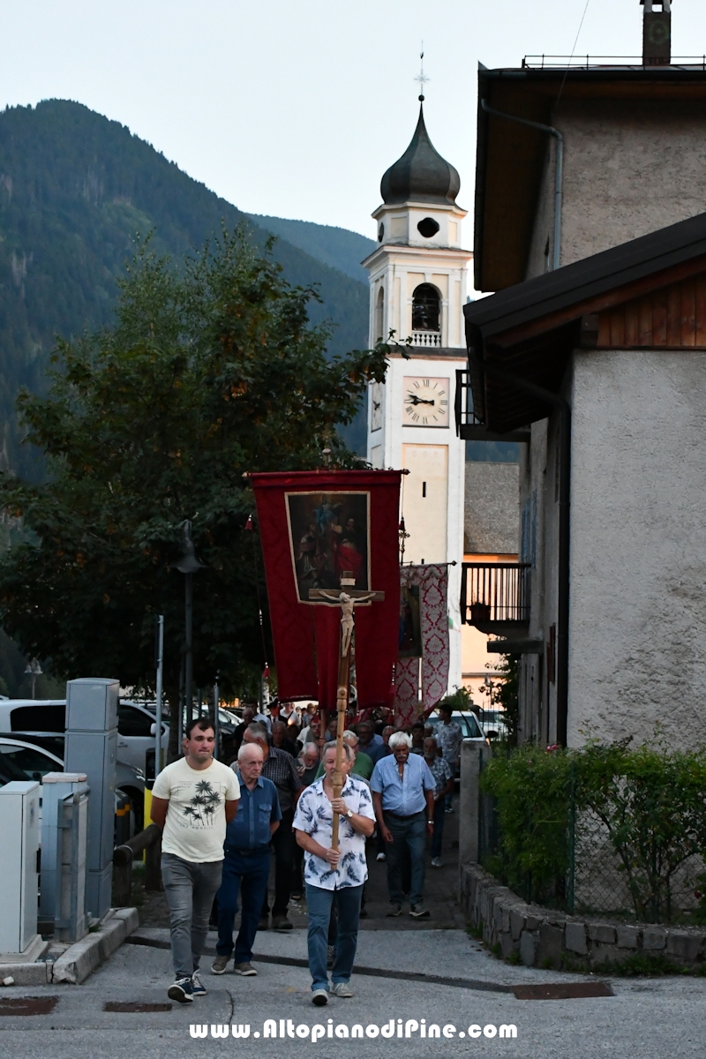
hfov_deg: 29.9
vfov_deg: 43.6
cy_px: 530
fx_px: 1324
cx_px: 353
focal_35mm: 45
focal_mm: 30
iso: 3200
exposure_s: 1/100
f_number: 4
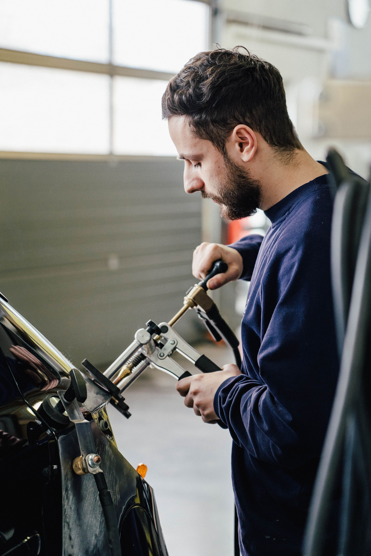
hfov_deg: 14.9
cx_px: 186
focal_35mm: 92
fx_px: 1422
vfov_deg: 22.1
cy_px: 278
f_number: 4
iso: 1600
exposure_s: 1/160
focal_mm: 92
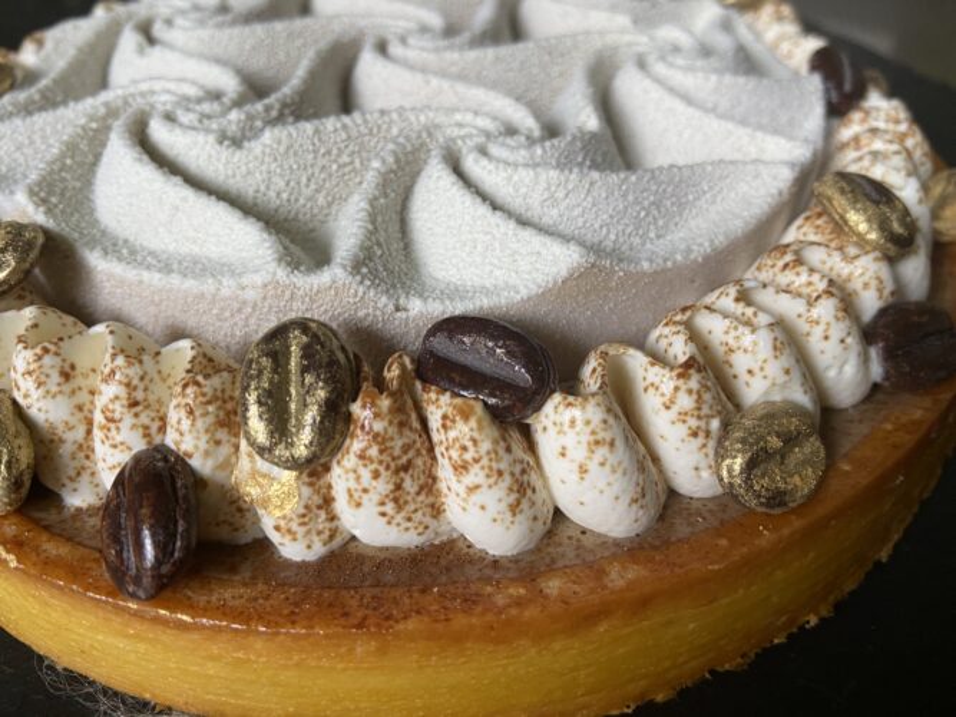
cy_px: 358
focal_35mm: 25
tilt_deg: -41.6
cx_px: 478
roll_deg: -0.3
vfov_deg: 54.9
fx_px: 690
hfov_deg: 69.4
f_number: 1.8
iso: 125
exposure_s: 1/88
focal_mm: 4.25
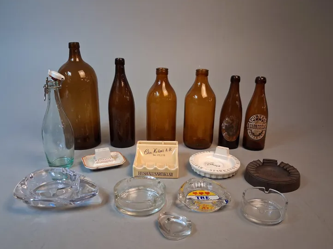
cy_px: 136
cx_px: 162
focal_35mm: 30
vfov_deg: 46.7
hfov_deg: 60.0
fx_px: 289
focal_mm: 4
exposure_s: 1/50
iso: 320
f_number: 1.8
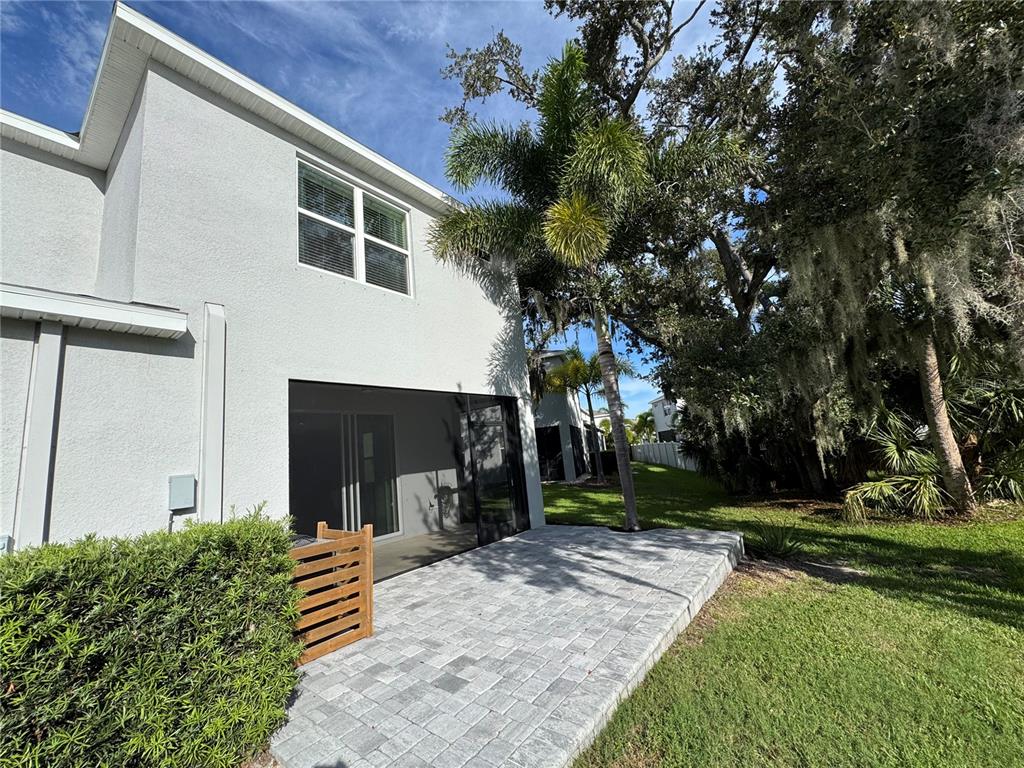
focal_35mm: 14
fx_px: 414
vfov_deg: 85.7
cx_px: 512
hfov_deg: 102.1
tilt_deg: +11.6
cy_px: 384
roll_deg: +5.9
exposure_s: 1/2146
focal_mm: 2.22
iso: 40
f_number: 2.2
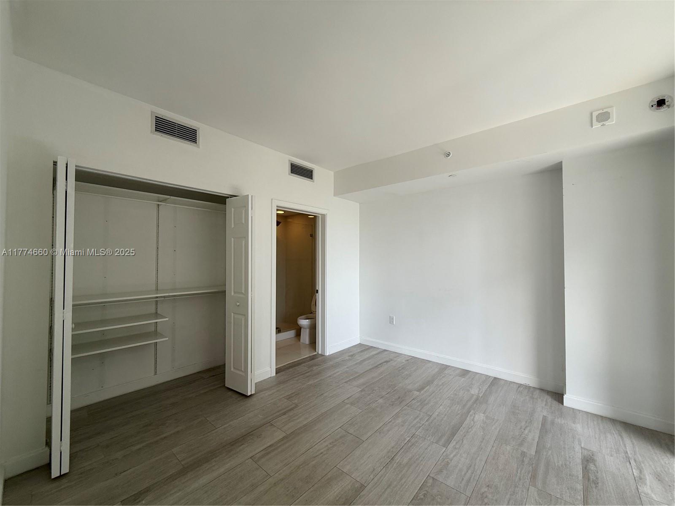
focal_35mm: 14
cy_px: 253
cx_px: 338
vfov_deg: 85.7
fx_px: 273
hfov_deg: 102.1
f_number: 2.2
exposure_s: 1/120
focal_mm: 2.22
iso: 80
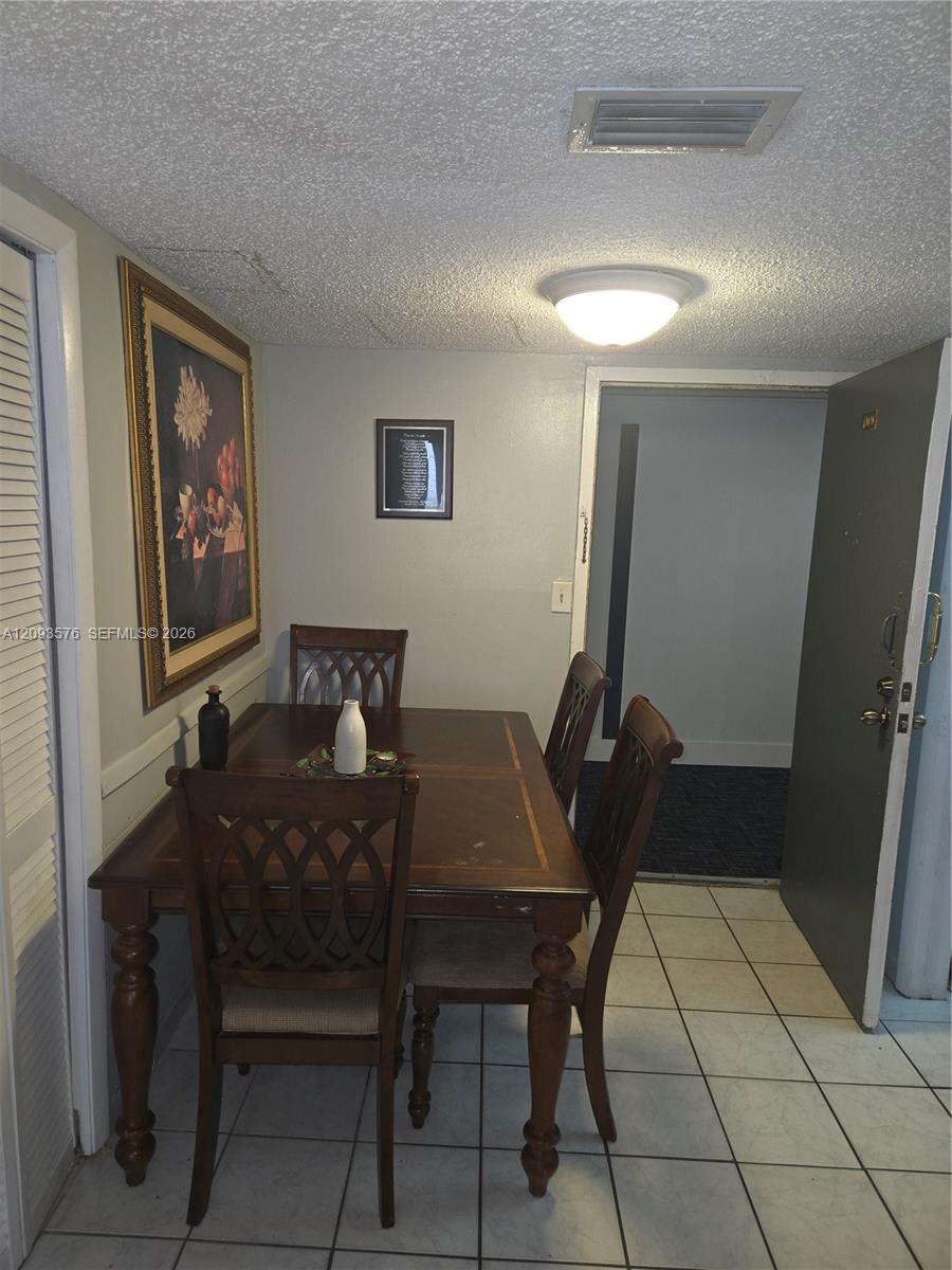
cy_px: 635
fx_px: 843
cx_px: 476
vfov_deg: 73.9
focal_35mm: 23
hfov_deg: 58.9
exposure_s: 1/24
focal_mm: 5.4
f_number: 1.8
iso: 125
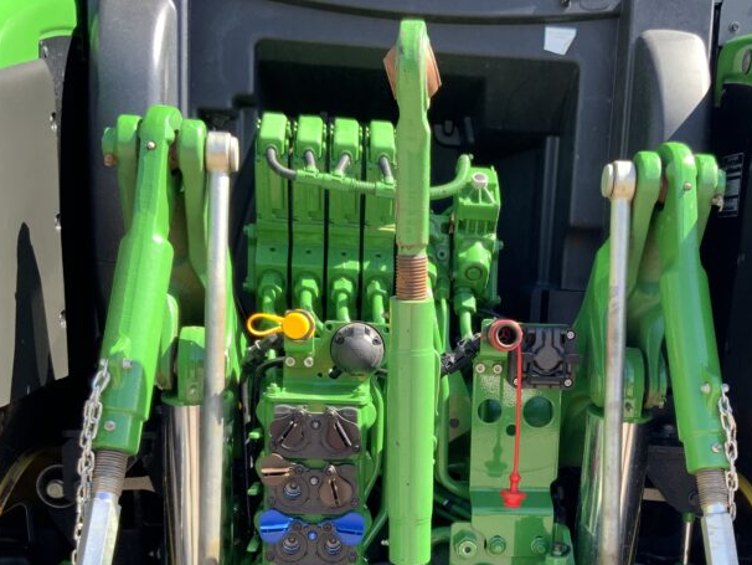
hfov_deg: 38.6
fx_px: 1065
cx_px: 480
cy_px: 437
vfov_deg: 29.1
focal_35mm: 49
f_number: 1.8
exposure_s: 1/125
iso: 16
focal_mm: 3
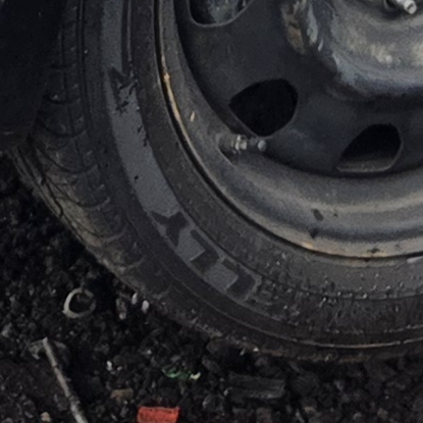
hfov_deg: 8.9
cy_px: -684
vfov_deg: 8.1
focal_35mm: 196
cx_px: 337
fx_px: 2710
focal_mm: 5.4
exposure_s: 1/634
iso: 80
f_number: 1.8
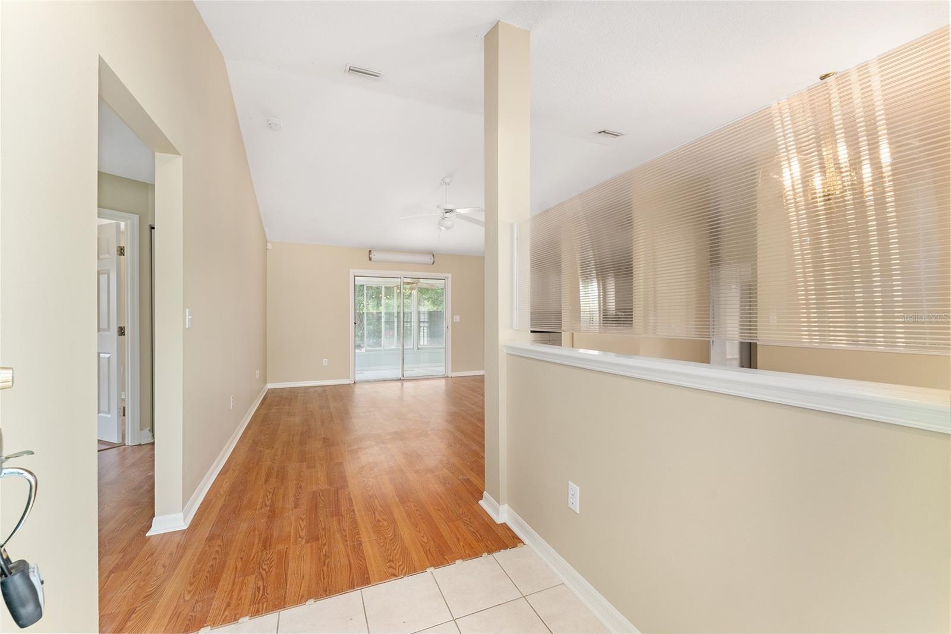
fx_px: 370
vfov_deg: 81.2
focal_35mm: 14
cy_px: 317
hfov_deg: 104.3
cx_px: 476
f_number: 7.1
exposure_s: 1/30
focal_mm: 14
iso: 1250
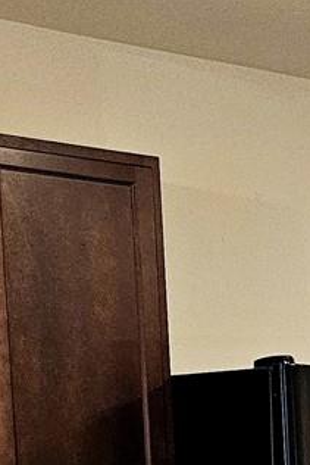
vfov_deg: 16.0
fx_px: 1561
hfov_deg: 9.3
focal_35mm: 121
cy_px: 621
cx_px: 892
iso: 400
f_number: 1.7
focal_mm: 6.3
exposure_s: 1/120
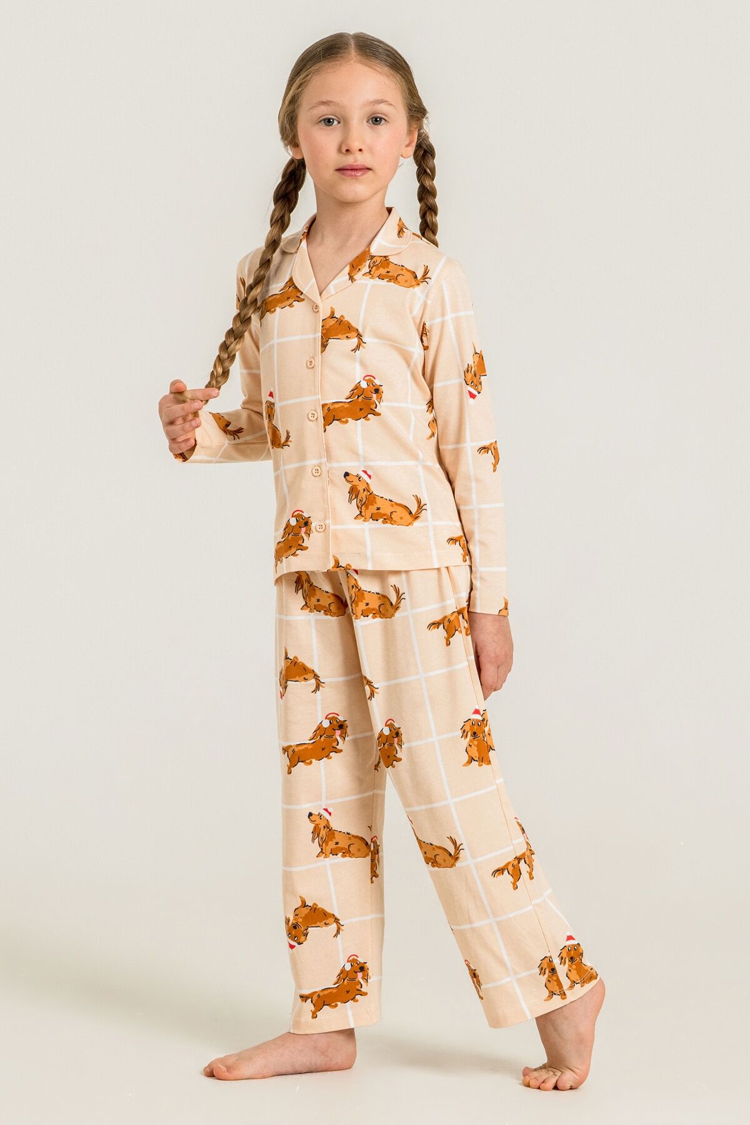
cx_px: 375
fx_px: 3281
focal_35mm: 105
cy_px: 562
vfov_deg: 19.5
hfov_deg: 13.0
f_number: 9
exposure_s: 1/160
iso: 200
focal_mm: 70
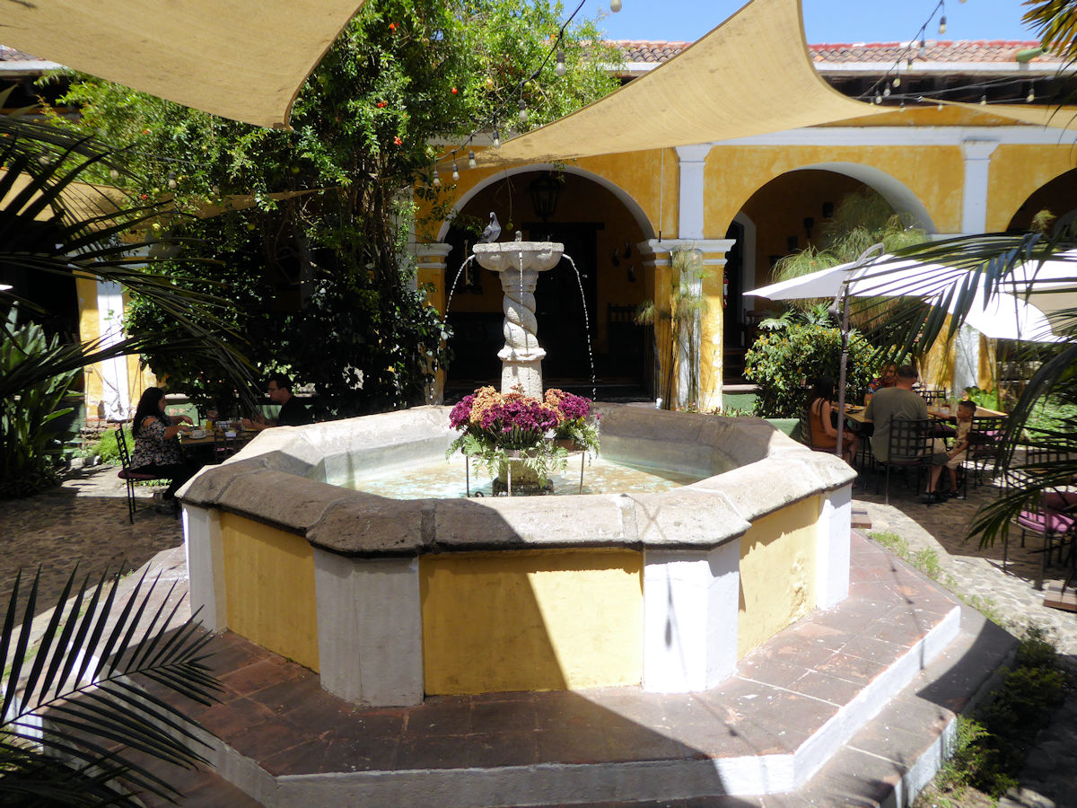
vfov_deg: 49.7
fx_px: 871
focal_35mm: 28
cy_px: 404
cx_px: 538
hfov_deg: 63.4
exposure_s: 1/500
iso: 100
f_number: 3.5
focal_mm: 5
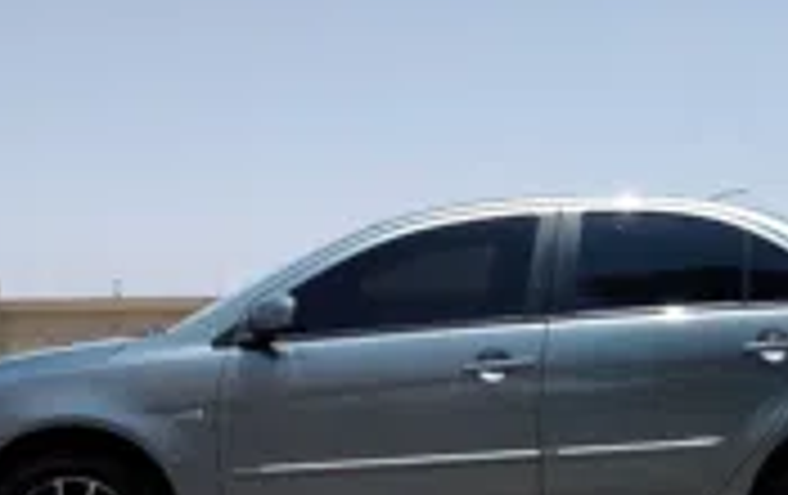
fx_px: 1248
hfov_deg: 35.0
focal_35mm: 58
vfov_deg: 22.2
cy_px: 378
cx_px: 423
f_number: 2.2
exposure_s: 1/1600
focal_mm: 1.67
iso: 50
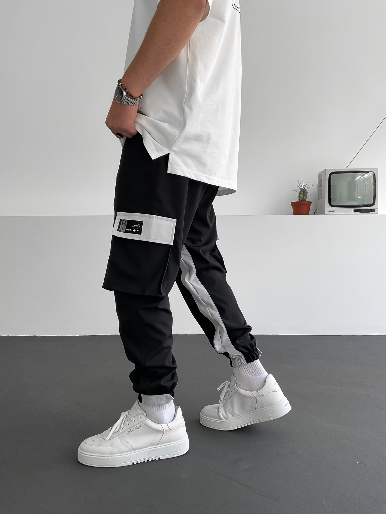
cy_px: 257
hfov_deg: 48.2
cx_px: 193
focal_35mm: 29
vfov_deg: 61.7
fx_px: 431
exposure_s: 1/120
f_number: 1.8
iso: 25
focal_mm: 3
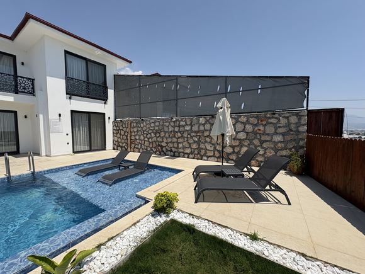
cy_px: 137
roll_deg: +0.7
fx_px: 148
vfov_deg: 85.7
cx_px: 182
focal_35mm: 14
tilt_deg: -3.3
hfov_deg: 102.1
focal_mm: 2.22
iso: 50
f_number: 2.2
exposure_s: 1/2874
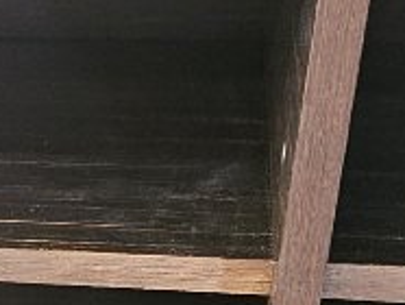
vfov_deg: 9.7
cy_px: 505
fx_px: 1734
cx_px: -416
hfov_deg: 11.8
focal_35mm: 148
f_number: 1.7
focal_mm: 6.3
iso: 640
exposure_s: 1/33.3
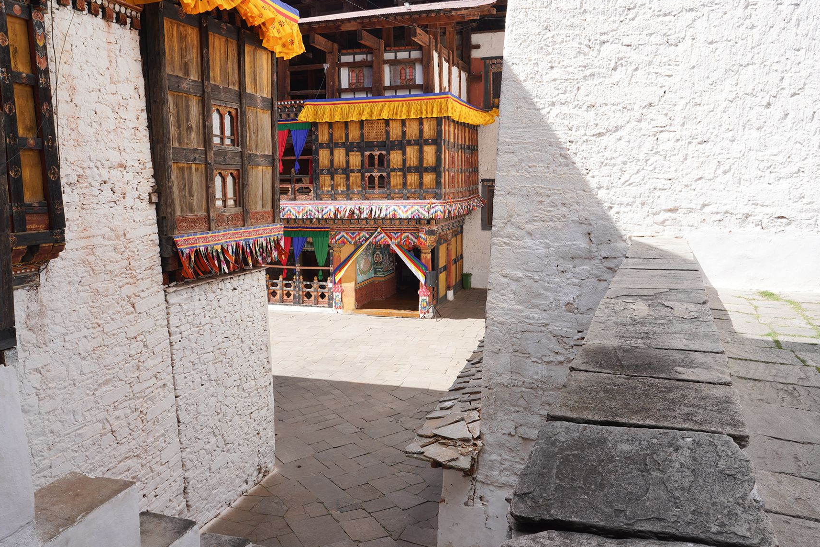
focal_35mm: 28
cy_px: 259
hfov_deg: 65.4
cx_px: 376
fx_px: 638
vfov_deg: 46.4
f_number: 9
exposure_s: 1/100
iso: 100
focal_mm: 24
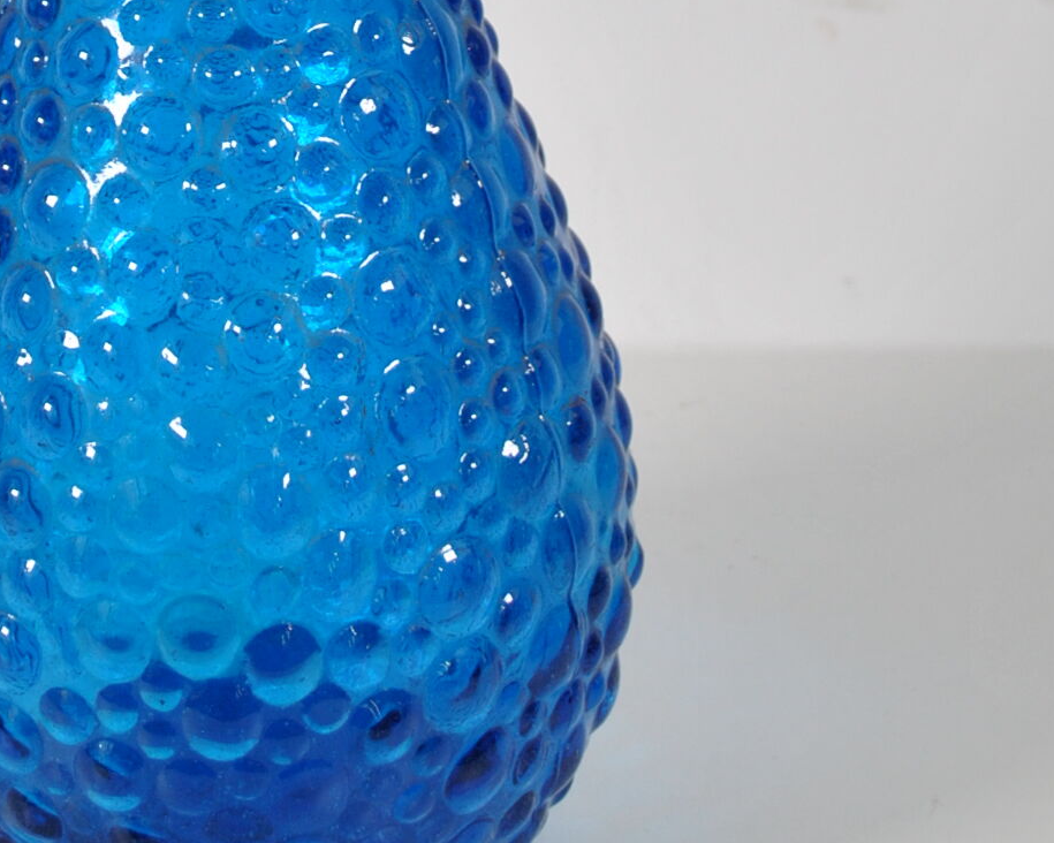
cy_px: -281
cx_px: 214
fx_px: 3899
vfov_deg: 12.0
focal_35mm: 125
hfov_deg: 15.3
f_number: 5.6
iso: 200
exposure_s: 1/160
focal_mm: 28
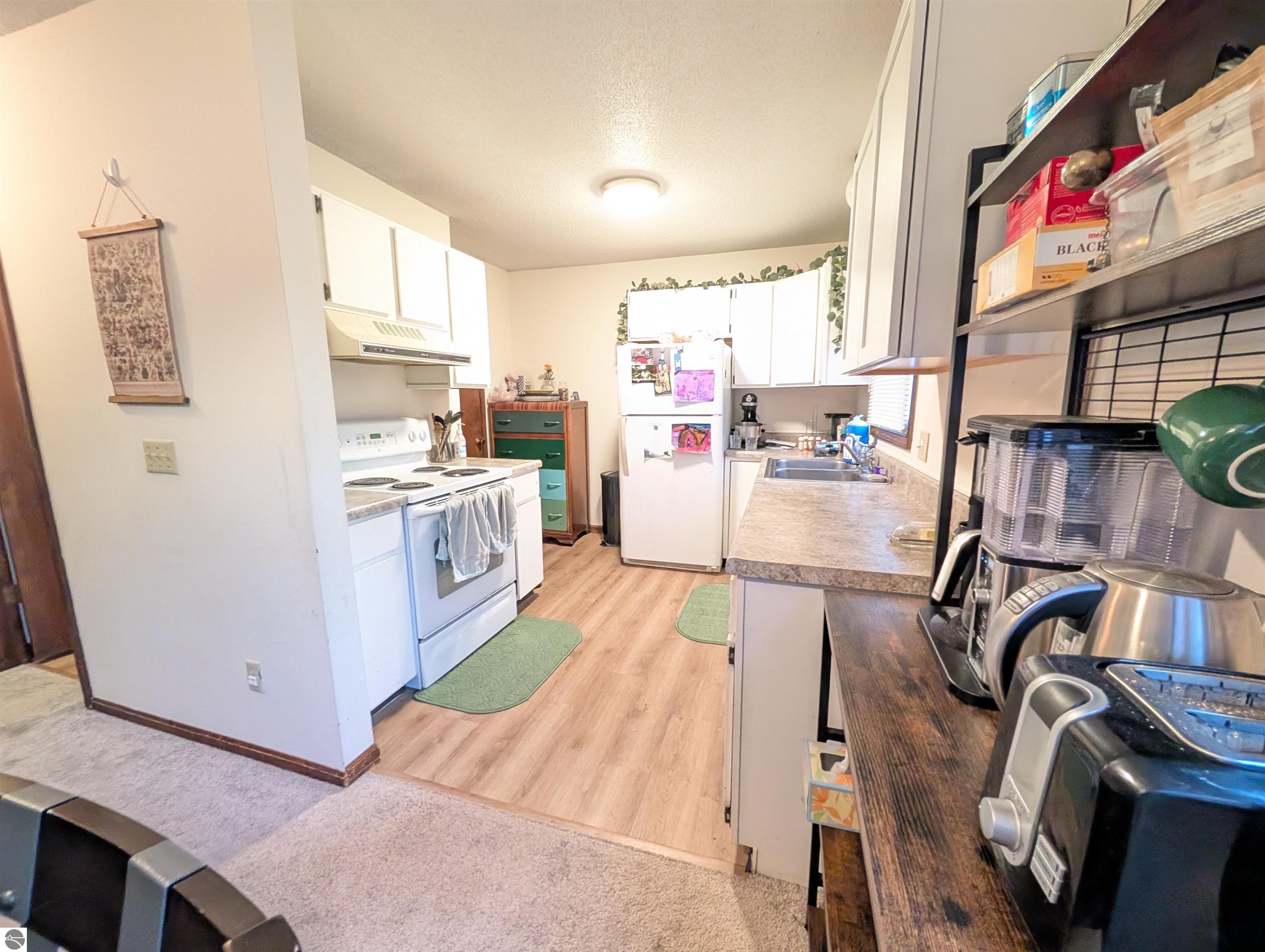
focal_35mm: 12
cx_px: 632
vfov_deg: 94.6
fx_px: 439
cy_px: 476
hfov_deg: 110.5
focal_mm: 2.02
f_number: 1.7
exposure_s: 1/60
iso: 866
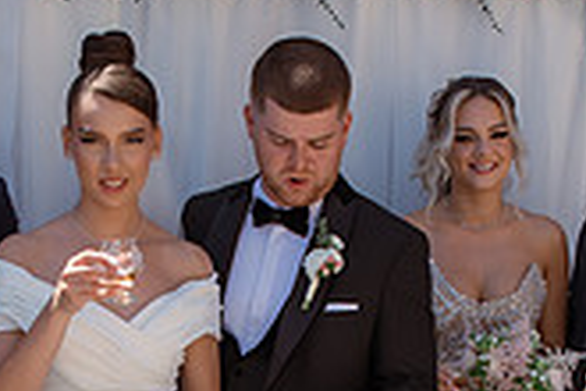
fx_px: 1481
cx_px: 284
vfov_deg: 14.1
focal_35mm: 91
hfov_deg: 22.4
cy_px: 581
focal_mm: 24
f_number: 4
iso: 320
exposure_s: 1/800
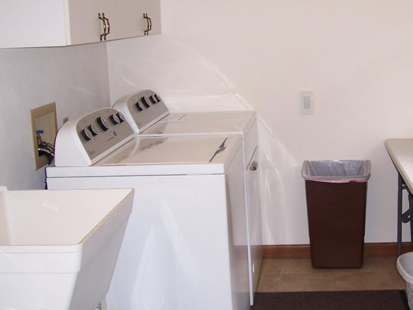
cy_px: 152
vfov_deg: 26.1
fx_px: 668
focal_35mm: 56
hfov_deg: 33.7
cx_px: 304
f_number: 3
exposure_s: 1/60
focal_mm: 6
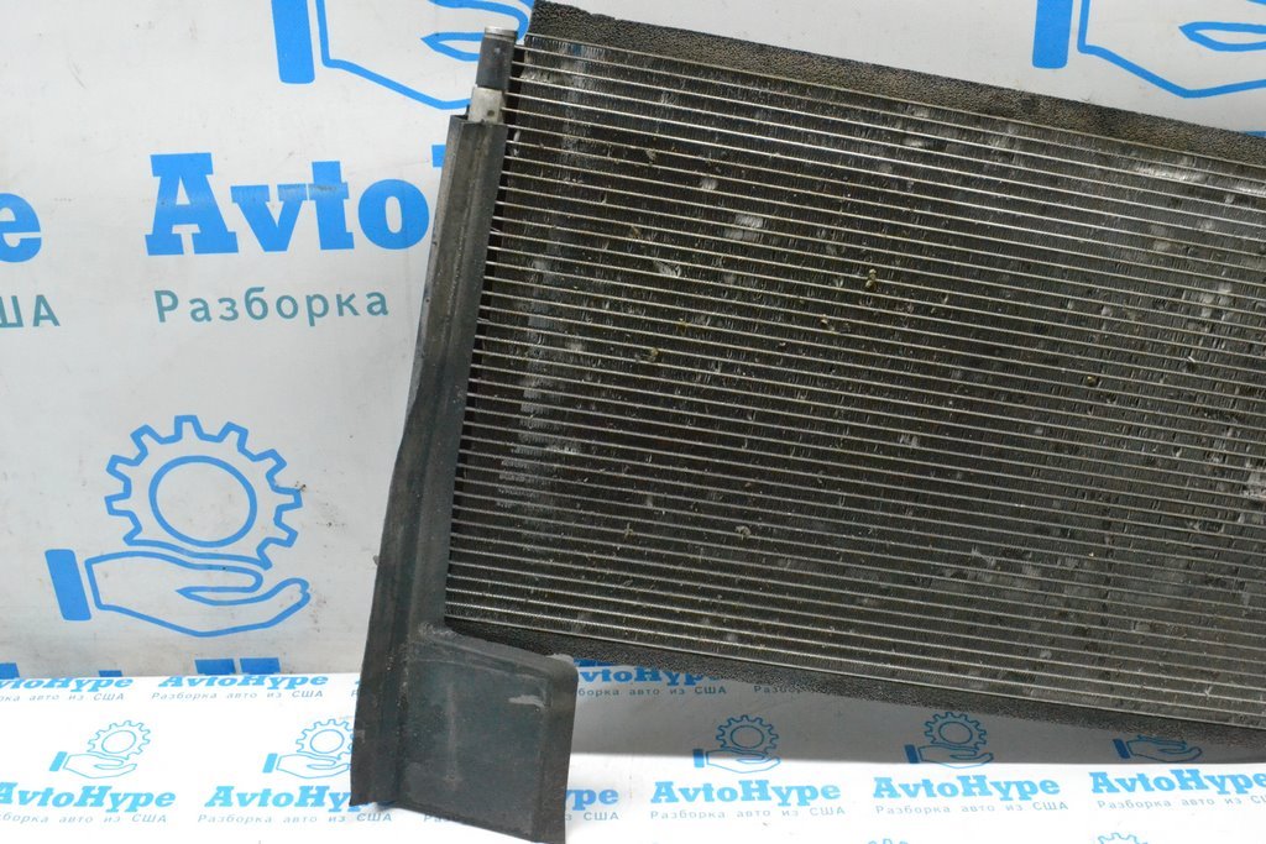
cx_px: 633
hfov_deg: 53.1
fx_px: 1266
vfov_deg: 36.9
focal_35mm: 36
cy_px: 422
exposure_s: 1/160
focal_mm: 24
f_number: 9
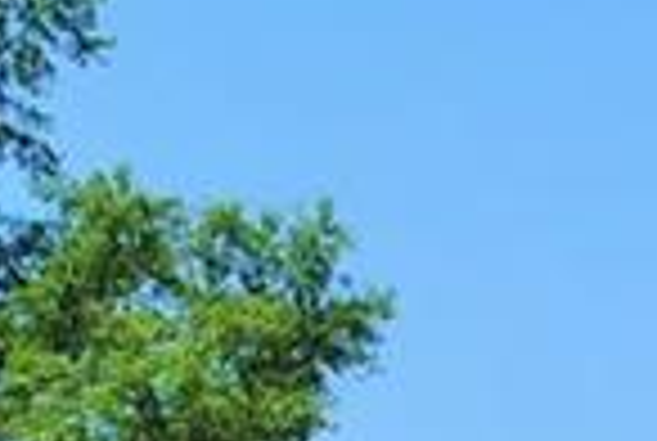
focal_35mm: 315
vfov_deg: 4.2
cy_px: 1462
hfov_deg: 6.4
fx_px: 5760
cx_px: 1197
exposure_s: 1/250
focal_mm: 30
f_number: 8
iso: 100
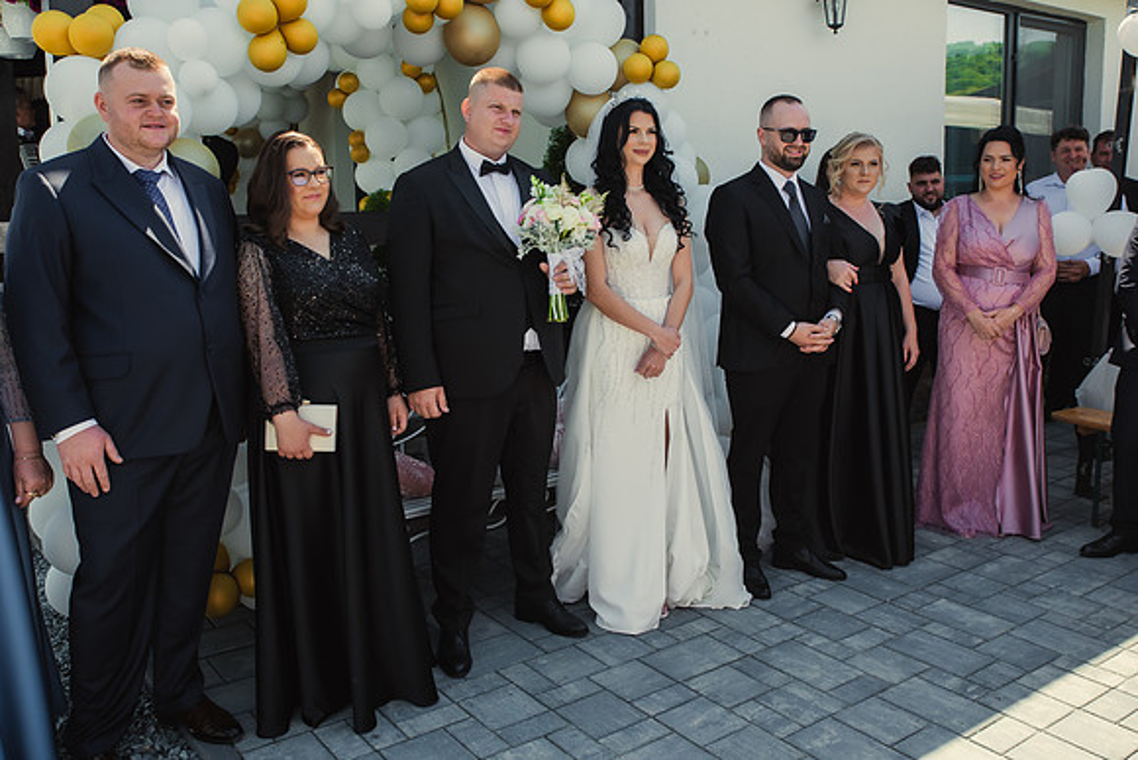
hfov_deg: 56.1
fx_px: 1068
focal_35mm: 34
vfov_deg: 39.1
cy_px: 346
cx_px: 569
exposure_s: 1/160
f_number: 6.3
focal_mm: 31
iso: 200
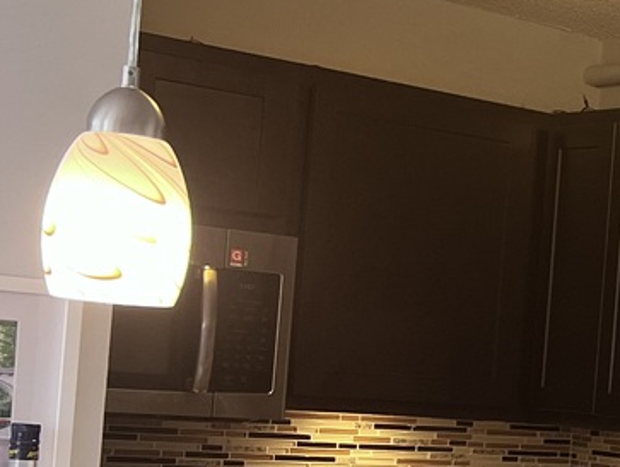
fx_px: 1847
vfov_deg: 14.3
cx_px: 1143
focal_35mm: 103
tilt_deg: +0.6
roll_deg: -4.5
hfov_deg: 15.9
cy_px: 395
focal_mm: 5.7
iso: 80
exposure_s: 1/121
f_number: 1.5
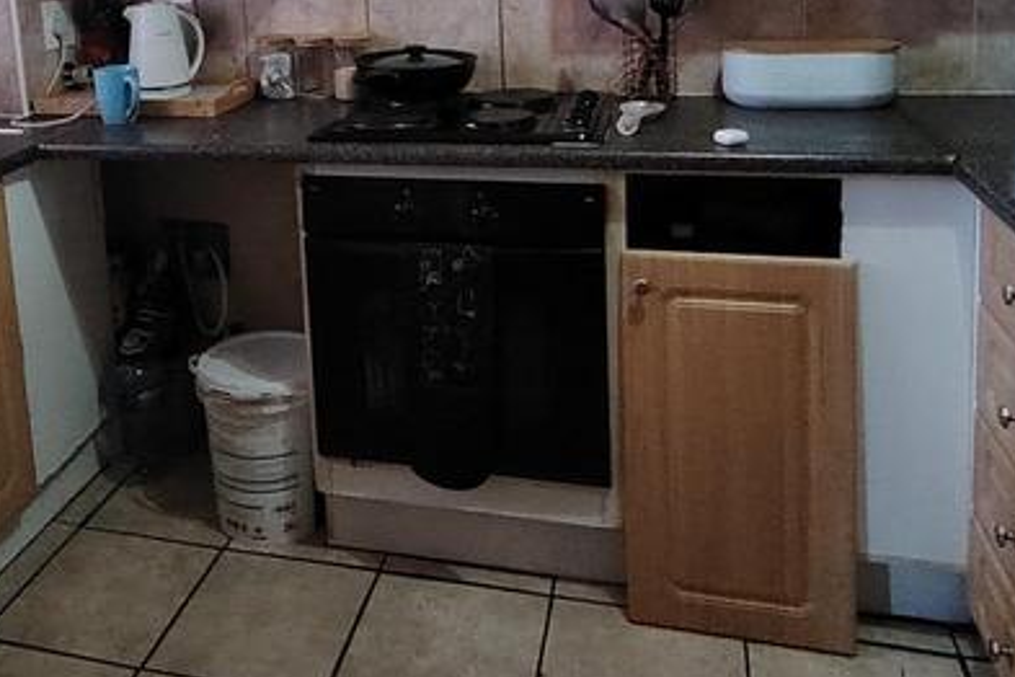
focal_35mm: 36
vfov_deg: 34.8
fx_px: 1015
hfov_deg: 52.3
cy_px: 67
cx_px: 354
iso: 290
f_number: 2.2
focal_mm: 1.42
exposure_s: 1/50
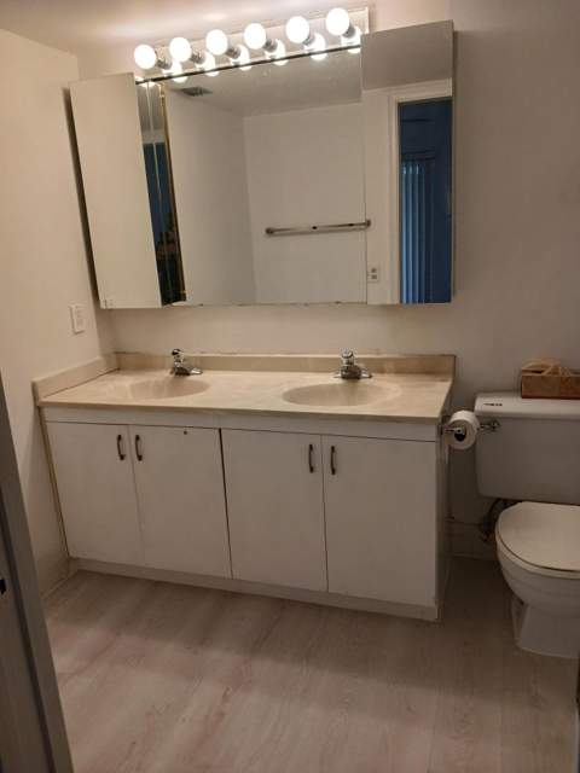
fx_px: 603
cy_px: 386
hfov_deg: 51.4
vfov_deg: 65.3
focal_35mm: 27
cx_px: 290
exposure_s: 1/60
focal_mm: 4
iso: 125
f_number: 1.8
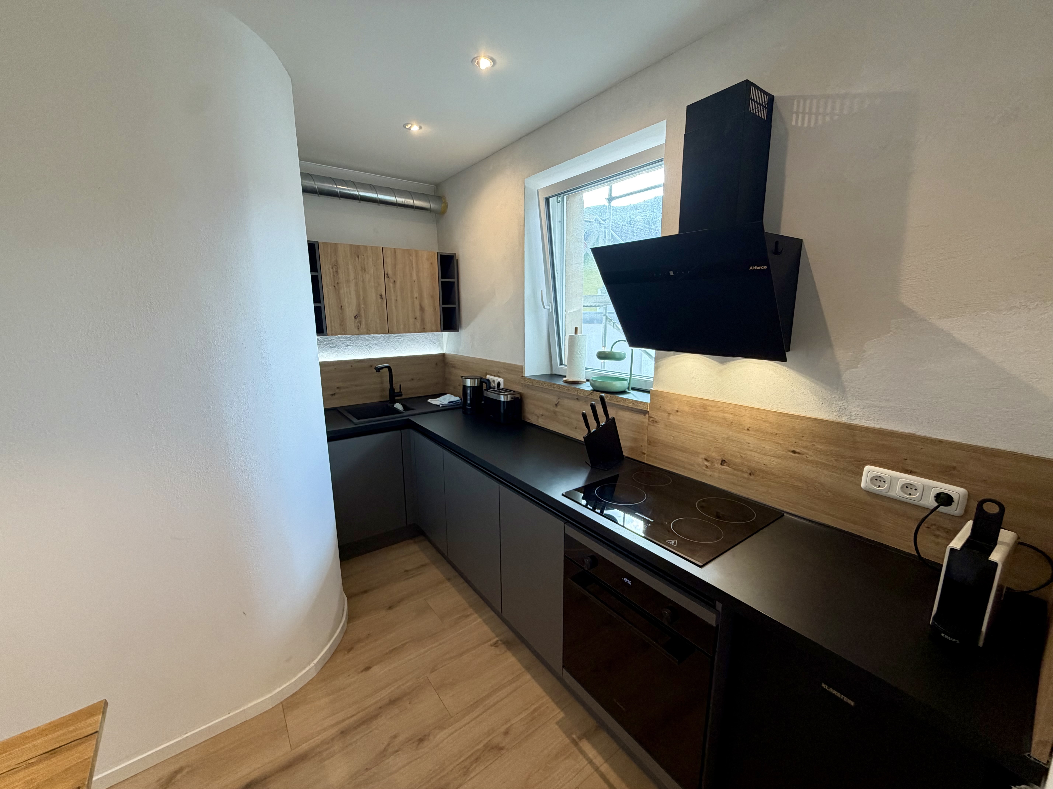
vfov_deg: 85.7
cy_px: 394
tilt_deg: -11.2
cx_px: 526
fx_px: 426
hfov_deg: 102.1
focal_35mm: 14
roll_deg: +0.2
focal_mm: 2.22
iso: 160
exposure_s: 1/98
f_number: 2.2
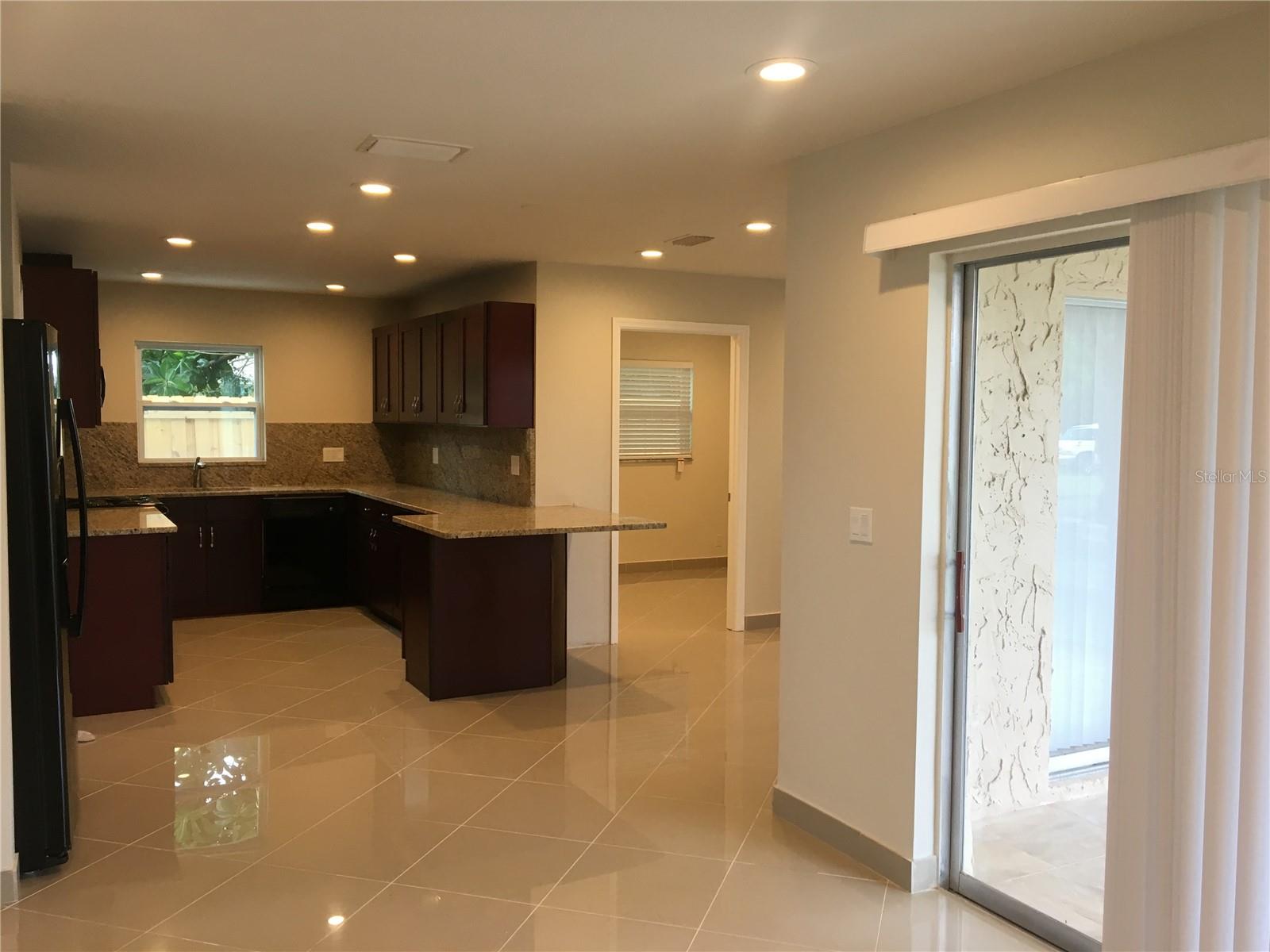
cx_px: 635
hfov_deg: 61.7
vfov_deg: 48.2
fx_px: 1064
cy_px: 476
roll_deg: -0.7
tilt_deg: -2.6
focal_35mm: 29
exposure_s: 1/30
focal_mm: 4.15
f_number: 2.2
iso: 32
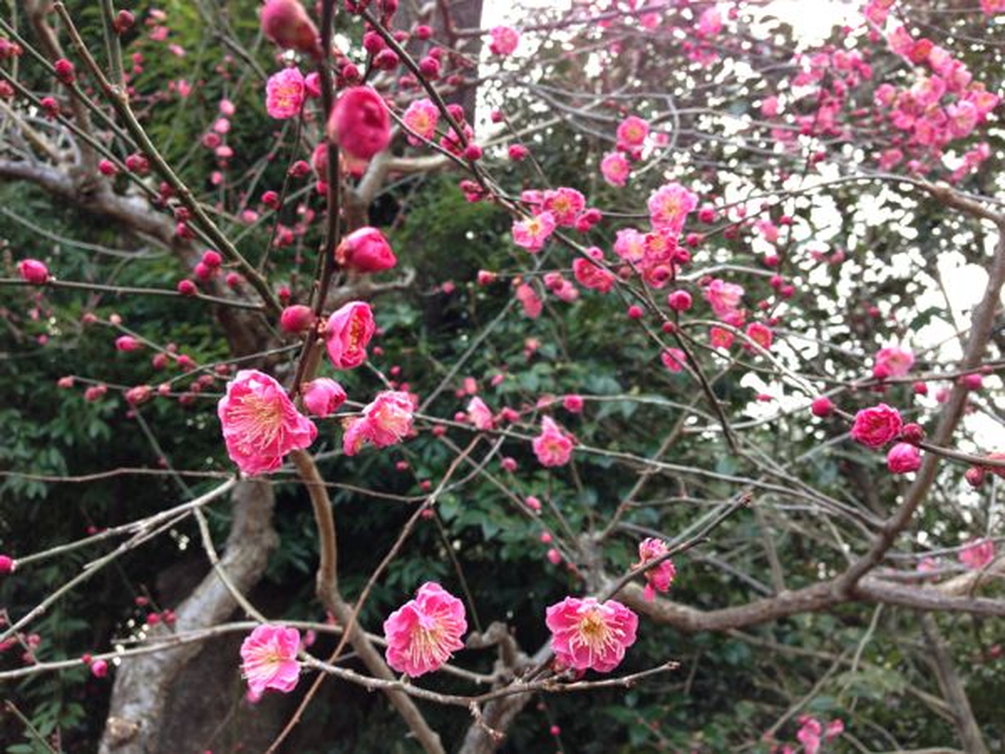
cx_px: 502
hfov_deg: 55.4
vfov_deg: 42.9
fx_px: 958
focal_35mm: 33
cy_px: 377
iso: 64
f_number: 2.4
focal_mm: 4.13
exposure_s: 1/60
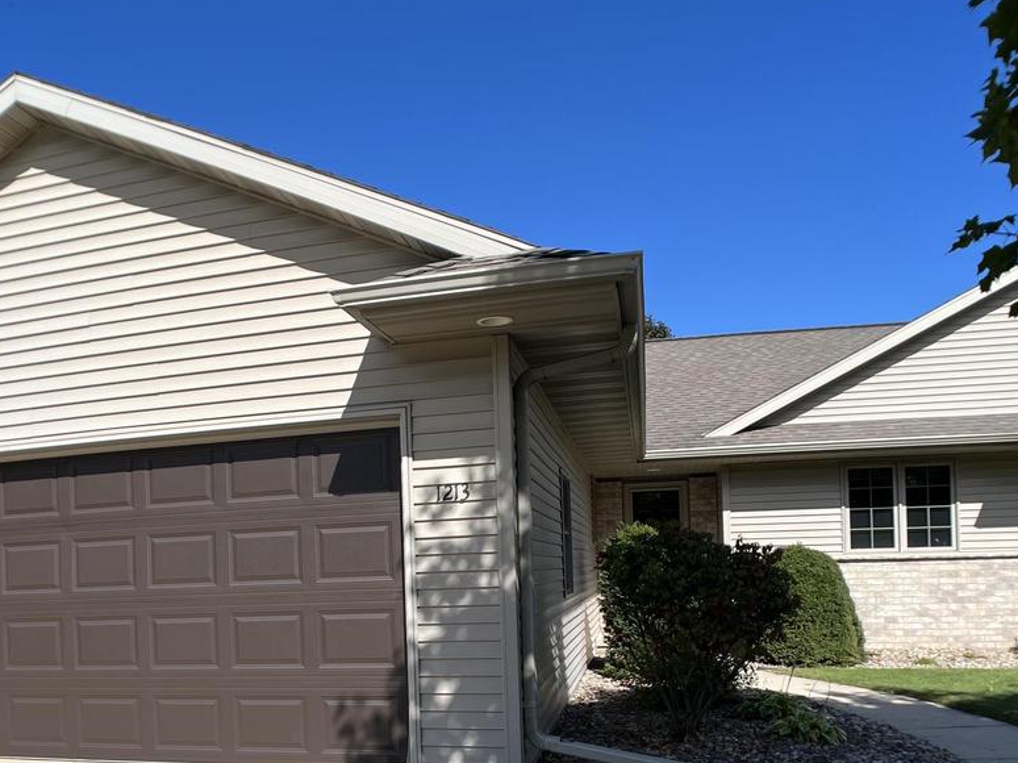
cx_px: 405
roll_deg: +1.9
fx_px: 1264
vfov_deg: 33.1
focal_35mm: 43
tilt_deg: -1.7
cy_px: 553
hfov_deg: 43.6
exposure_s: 1/3876
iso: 50
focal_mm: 5.1
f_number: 1.6
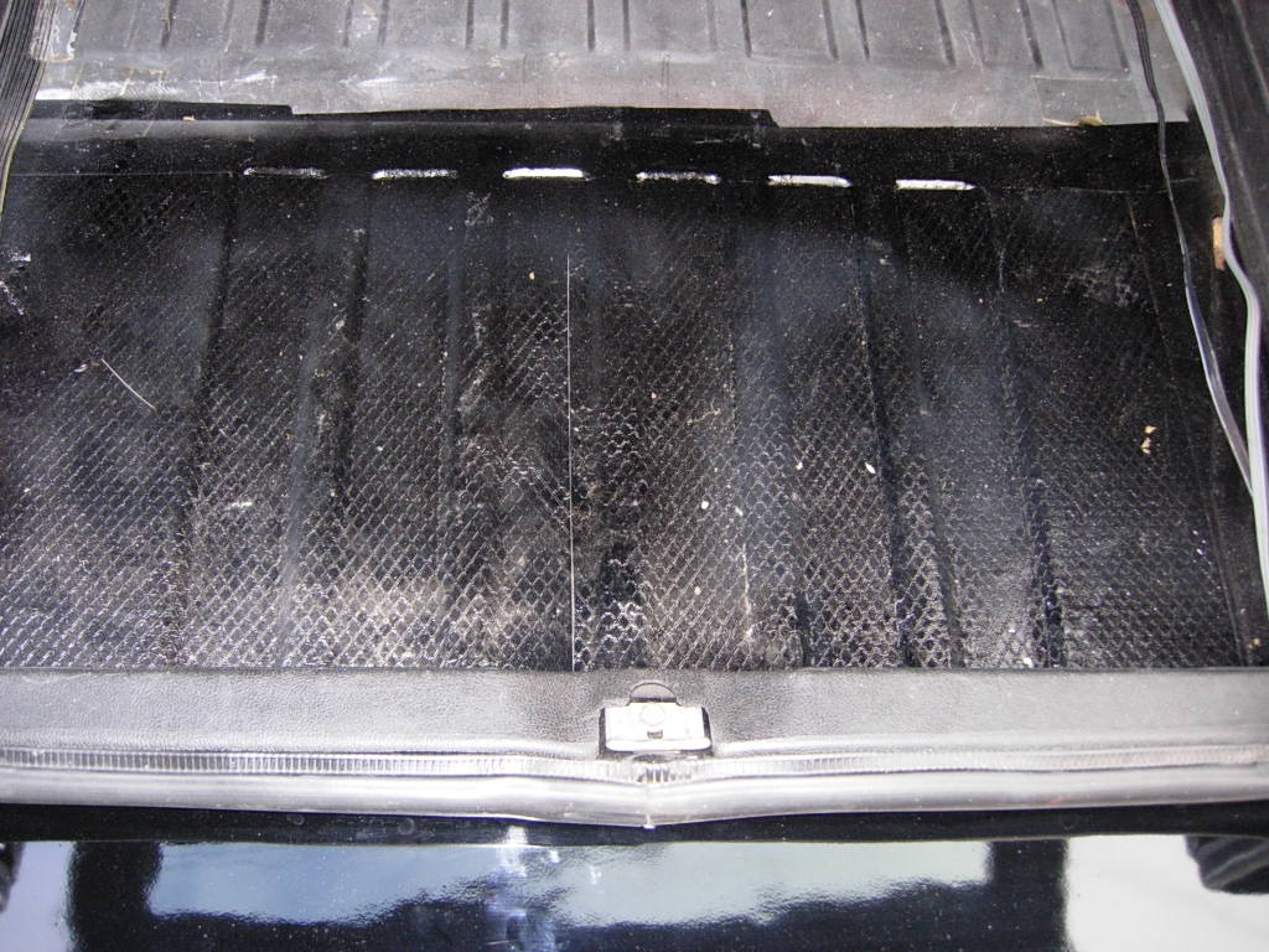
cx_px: 634
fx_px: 1320
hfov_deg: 51.4
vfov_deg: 39.7
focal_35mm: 36
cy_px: 476
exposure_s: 1/128
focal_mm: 7.5
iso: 200
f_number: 2.7
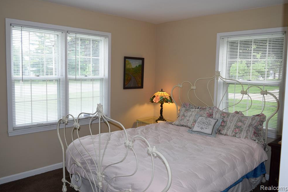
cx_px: 141
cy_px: 93
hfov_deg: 60.3
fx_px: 248
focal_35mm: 31
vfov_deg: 42.3
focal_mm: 20
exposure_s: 1/125
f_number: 5.6
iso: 450
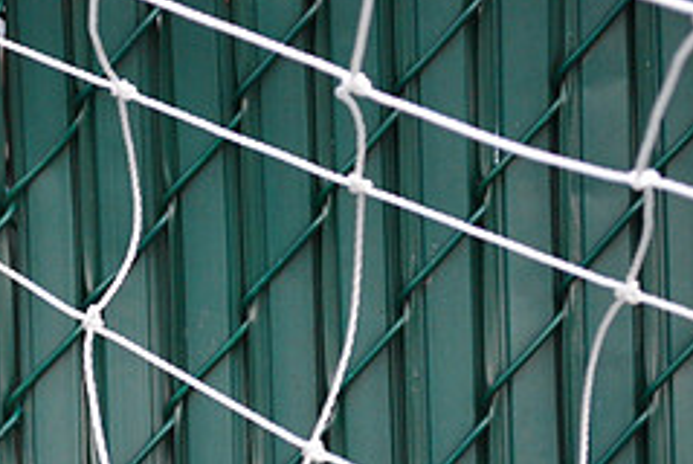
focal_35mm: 163
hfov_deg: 12.5
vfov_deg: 8.4
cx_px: 104
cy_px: 328
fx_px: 3146
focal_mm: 45
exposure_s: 1/30
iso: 1100
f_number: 5.3
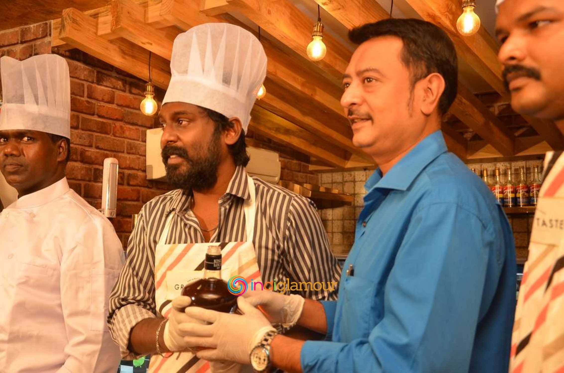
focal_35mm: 45
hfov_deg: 43.7
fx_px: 704
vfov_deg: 29.7
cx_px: 282
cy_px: 186
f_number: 4.5
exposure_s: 1/125
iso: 800
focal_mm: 30
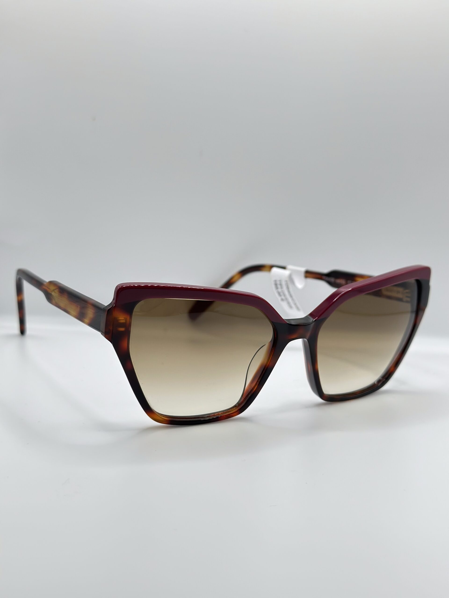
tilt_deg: -31.4
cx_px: 224
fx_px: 830
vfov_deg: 39.7
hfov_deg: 30.3
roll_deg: -1.0
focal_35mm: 48
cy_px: 299
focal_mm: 6.86
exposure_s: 1/480
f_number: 1.78
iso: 80
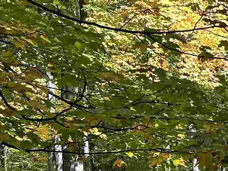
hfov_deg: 14.0
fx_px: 744
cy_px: 257
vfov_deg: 12.5
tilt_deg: -1.2
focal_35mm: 113
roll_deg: +4.5
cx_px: 484
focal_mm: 6.86
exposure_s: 1/372
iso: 80
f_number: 1.78
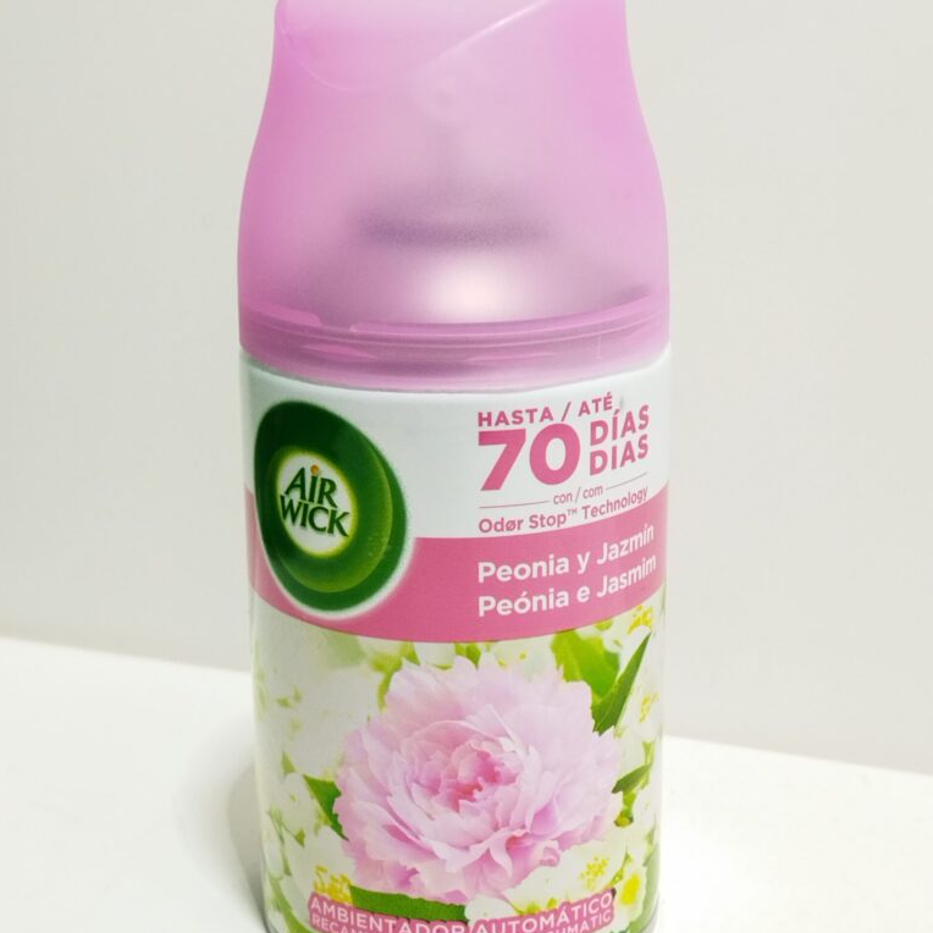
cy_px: 488
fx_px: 976
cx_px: 465
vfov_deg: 51.1
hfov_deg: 51.1
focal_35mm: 32
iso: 141
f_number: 1.79
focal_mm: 4.71
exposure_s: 1/100
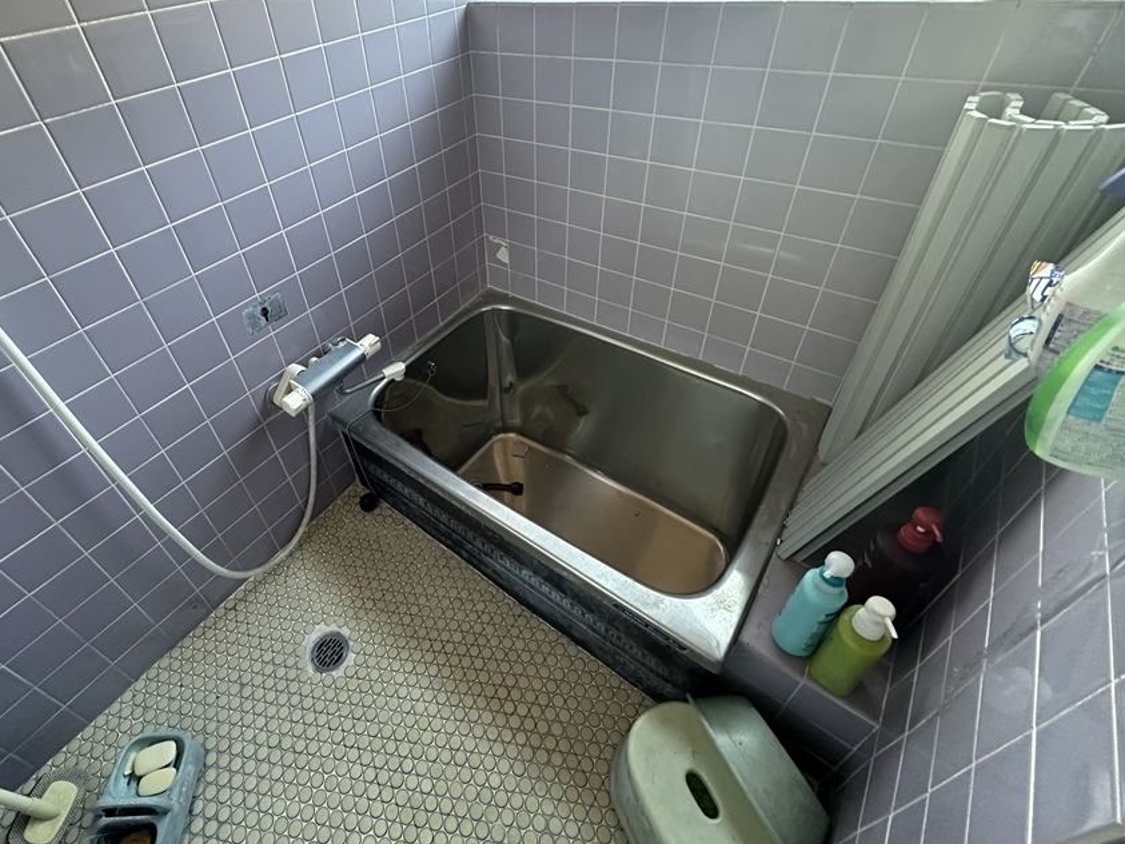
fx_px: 552
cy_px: 346
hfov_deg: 90.1
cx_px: 460
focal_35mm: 17
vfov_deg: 74.1
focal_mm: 2.22
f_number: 2.2
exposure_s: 1/65
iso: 320
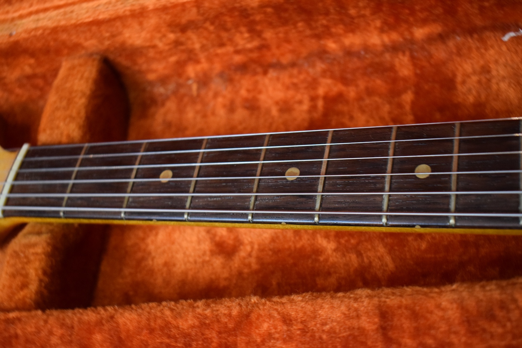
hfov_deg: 41.1
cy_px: 174
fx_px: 696
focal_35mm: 48
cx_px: 261
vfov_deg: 28.1
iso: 3200
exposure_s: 1/60
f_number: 4.5
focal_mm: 32
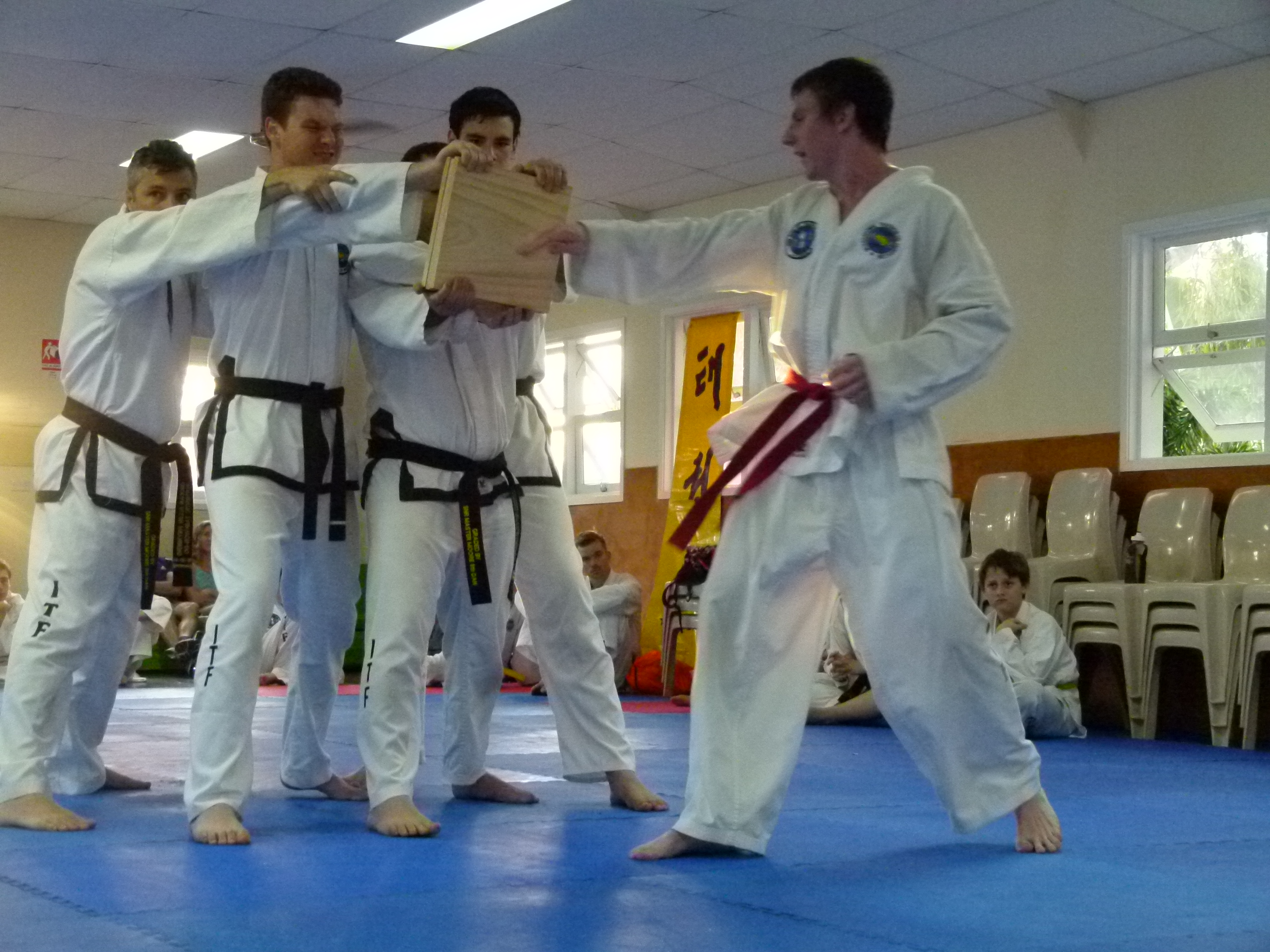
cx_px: 635
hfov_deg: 31.7
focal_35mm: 61
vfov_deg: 24.0
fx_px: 2238
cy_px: 476
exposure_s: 1/80
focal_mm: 11
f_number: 3.3
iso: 800
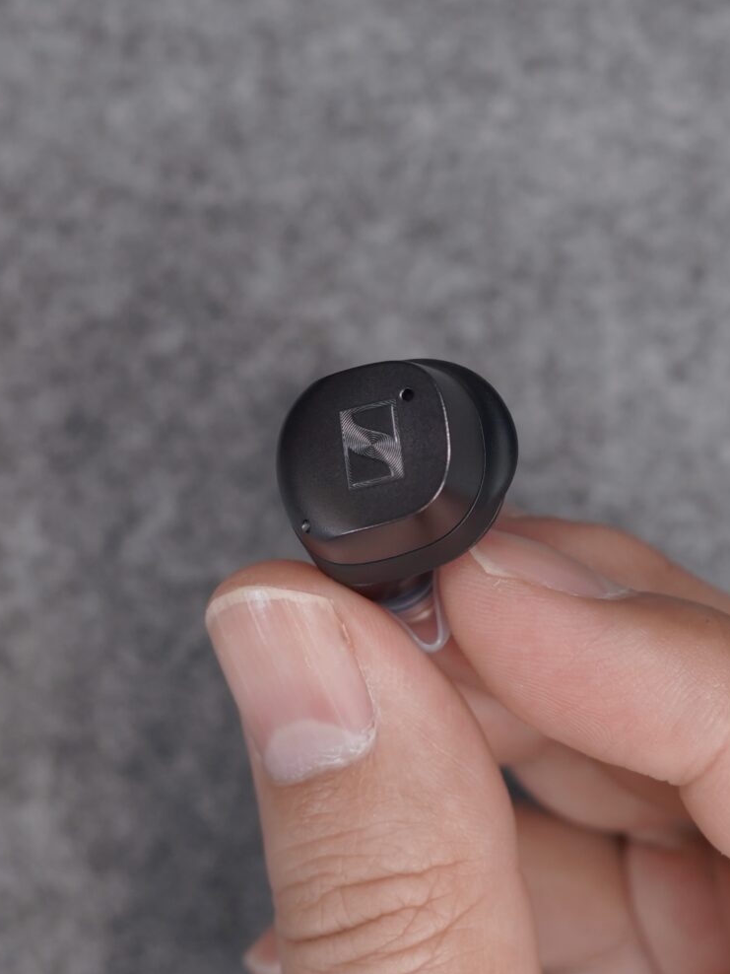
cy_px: 491
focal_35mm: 73
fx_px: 2053
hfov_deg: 20.2
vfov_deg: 26.7
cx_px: 411
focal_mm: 50
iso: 640
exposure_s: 1/60
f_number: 4.5
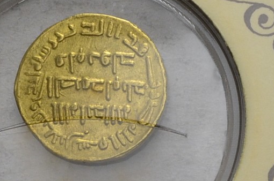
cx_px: 348
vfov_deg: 6.7
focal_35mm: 203
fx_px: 1542
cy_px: 145
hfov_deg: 10.0
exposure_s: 1/250
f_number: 14
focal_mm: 28
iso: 400
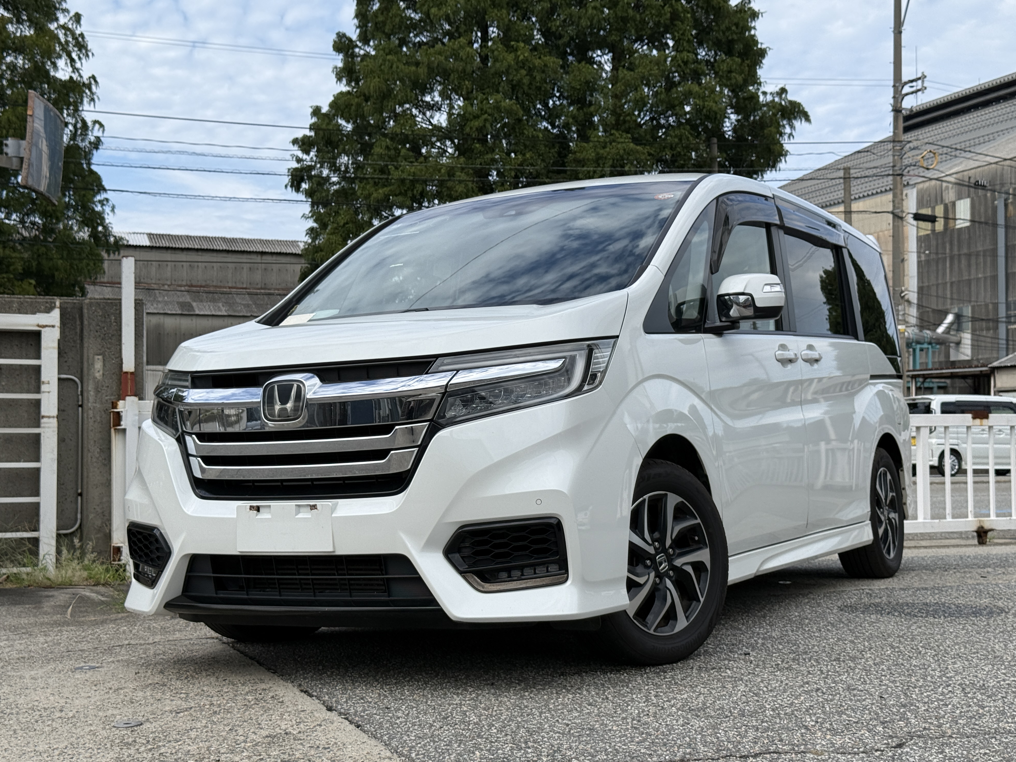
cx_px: 516
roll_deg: +0.6
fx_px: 1438
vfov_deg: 29.7
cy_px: 385
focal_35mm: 49
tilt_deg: +2.7
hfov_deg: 38.9
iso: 64
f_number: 1.78
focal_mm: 6.76
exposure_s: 1/3891
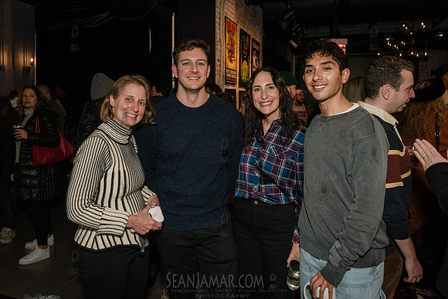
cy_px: 121
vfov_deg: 45.3
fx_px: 356
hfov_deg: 64.2
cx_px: 207
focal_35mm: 29
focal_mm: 24
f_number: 4.5
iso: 4000
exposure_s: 1/160
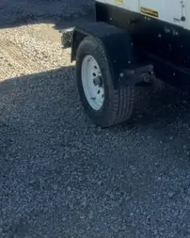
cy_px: -25
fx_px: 479
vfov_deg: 25.8
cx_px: 245
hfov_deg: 20.6
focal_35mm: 68
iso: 80
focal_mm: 6.76
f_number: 1.78
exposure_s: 1/2710
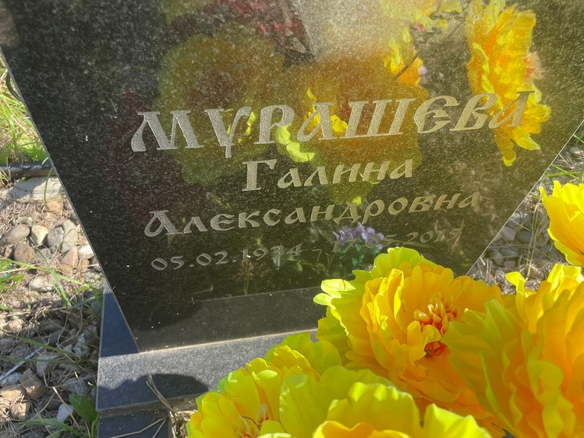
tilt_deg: -52.3
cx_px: 286
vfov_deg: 51.4
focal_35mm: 27
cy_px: 224
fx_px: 456
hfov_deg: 65.3
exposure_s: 1/895
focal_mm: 4.2
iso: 32
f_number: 1.6
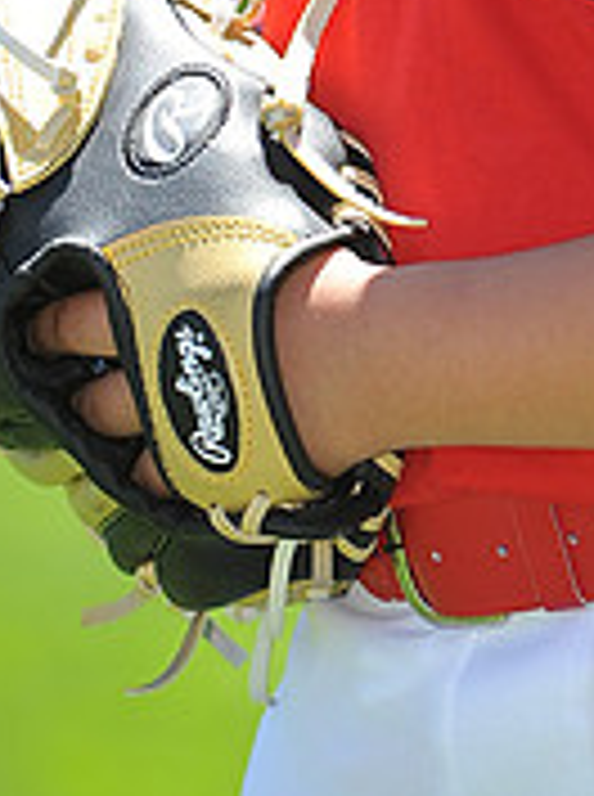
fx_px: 14490
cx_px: 518
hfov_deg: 2.3
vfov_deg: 3.1
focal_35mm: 631
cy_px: -495
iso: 200
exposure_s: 1/400
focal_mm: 200
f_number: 5.6
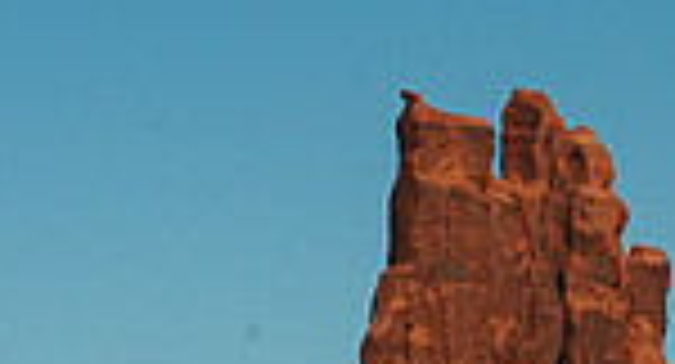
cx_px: 810
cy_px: 415
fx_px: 7712
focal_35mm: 435
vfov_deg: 2.7
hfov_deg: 5.0
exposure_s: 1/125
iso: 400
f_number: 20
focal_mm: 77
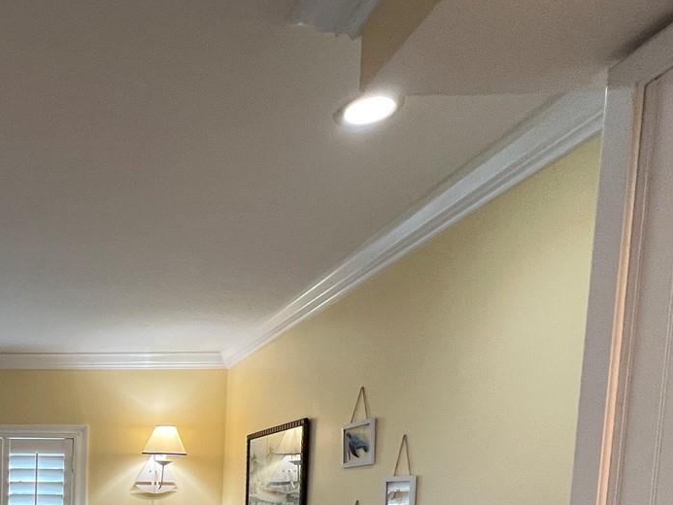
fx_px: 583
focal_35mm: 30
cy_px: 547
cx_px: -2
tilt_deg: -5.7
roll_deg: -0.4
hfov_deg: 49.0
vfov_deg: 39.1
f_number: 1.8
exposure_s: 1/120
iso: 160
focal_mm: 1.57
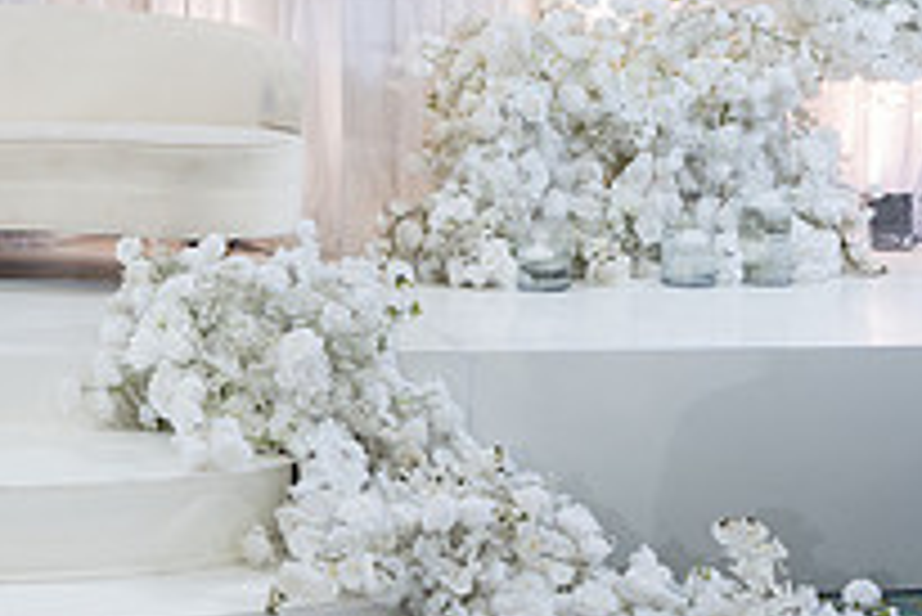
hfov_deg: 22.3
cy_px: 11
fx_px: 2127
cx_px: -216
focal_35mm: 83
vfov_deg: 16.2
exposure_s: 1/160
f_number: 3.5
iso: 800
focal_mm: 28
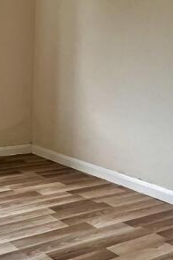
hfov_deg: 23.5
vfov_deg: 37.2
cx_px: -30
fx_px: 382
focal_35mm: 53
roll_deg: -0.5
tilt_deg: -5.3
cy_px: 93
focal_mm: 5.1
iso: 640
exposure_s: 1/40
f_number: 1.6
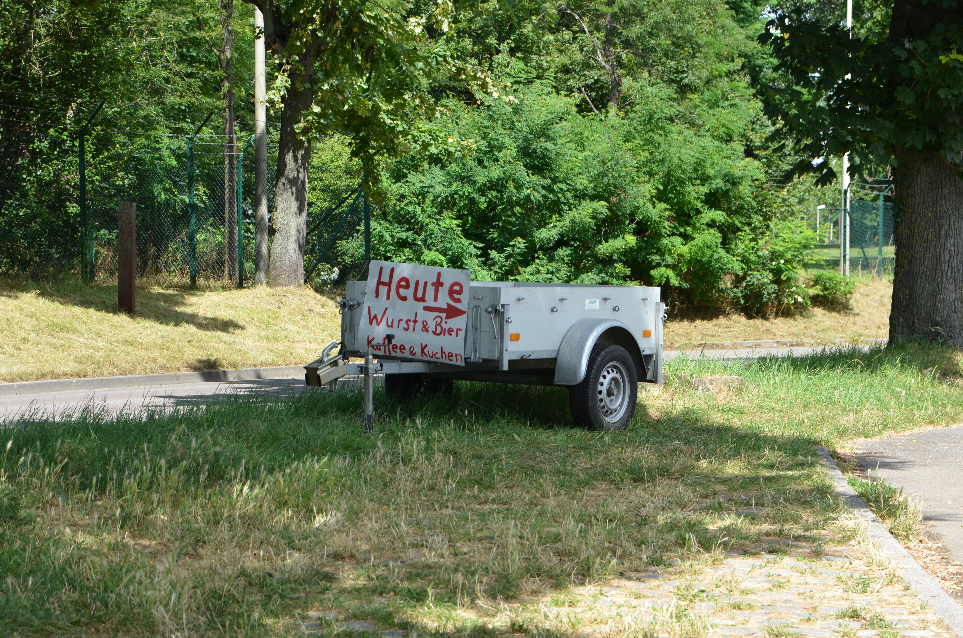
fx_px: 2803
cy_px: 319
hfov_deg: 19.5
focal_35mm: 105
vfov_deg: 13.0
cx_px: 482
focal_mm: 70
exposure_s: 1/250
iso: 200
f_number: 8
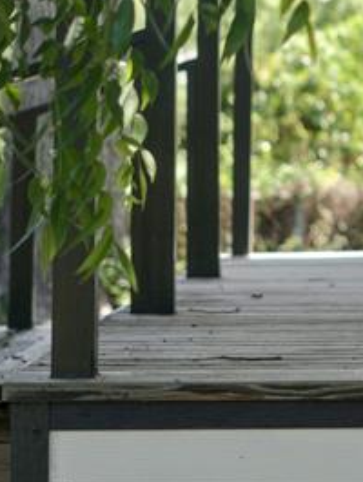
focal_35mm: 185
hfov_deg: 7.9
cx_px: 512
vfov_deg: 10.6
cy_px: 62
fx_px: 2583
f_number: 1.8
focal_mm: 50
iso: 200
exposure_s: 1/2000
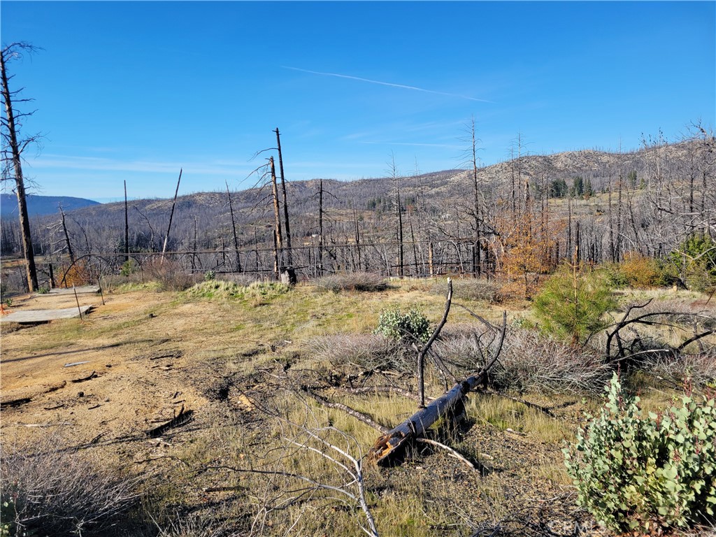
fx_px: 538
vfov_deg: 53.1
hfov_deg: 67.3
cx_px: 358
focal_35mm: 26
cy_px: 268
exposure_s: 1/2204
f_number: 1.8
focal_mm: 5.4
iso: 40
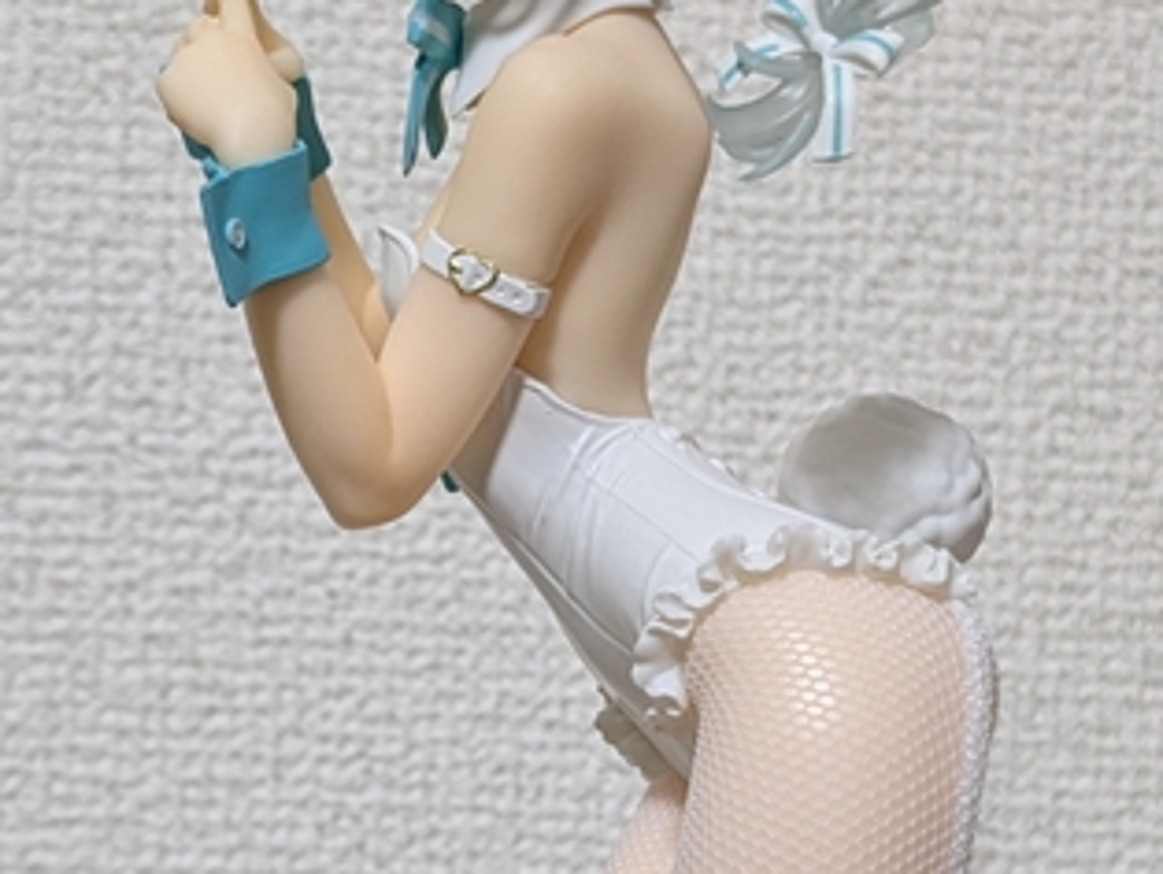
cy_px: 774
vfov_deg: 16.6
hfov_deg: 22.2
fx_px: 2959
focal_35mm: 88
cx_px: 504
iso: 92
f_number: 1.73
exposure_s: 1/24
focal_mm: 4.38
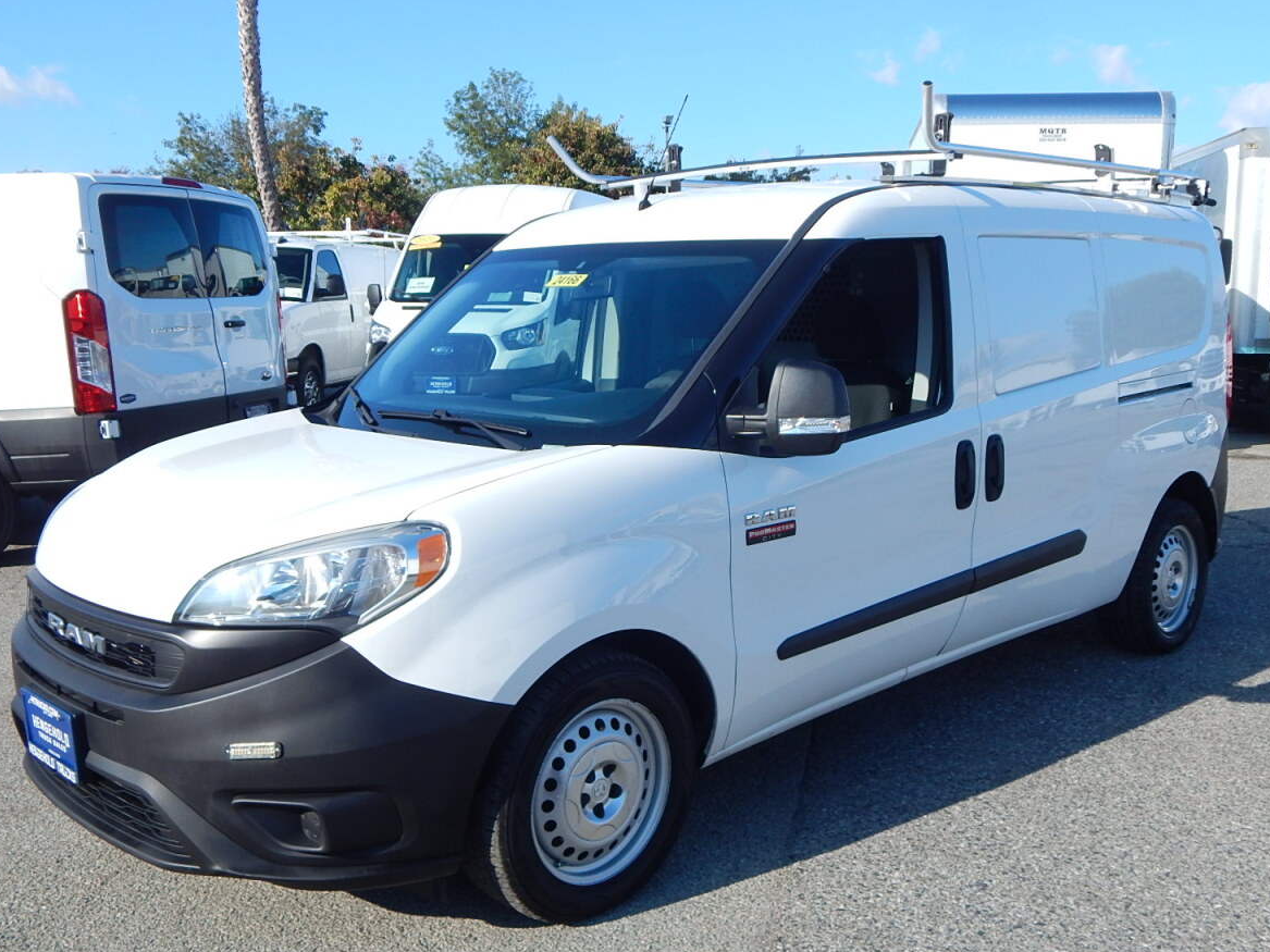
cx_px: 648
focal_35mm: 34
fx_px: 1247
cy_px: 502
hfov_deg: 54.0
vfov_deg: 41.8
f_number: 3.2
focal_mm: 5.6
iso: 125
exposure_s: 1/1250
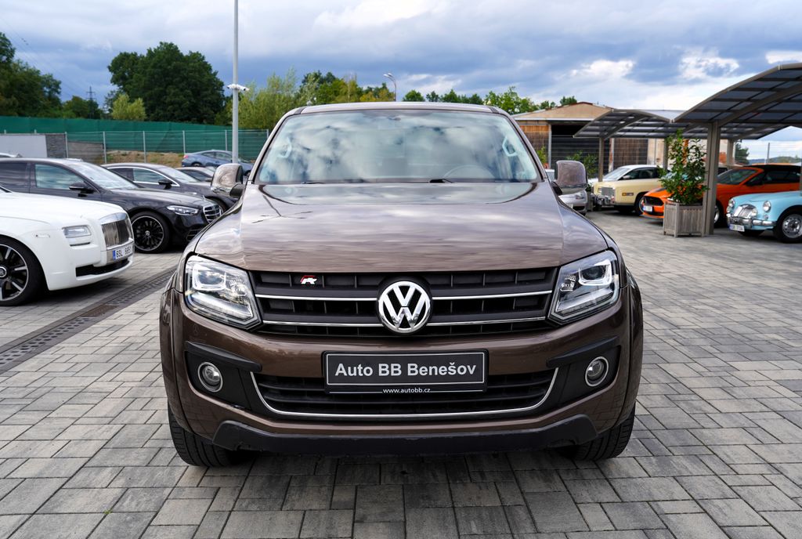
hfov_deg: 67.3
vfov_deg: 48.2
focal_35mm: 27
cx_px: 401
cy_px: 270
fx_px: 603
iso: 100
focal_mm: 27
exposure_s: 1/125
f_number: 5.6
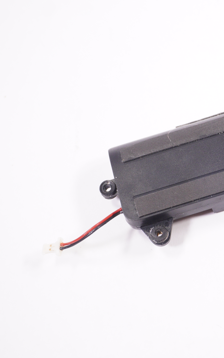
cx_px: 235
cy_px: 179
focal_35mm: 83
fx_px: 811
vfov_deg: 24.9
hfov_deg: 15.4
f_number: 5.6
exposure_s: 1/200
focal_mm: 36
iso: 800
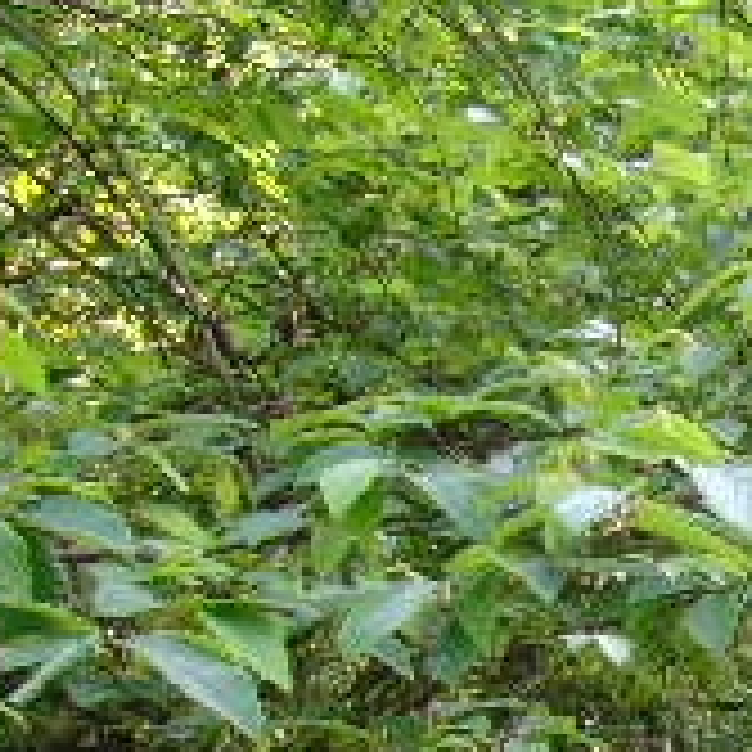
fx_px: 3244
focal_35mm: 132
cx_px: 1373
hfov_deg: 12.1
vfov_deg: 12.6
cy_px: 1076
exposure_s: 1/45
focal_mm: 6.6
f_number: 3.5
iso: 160
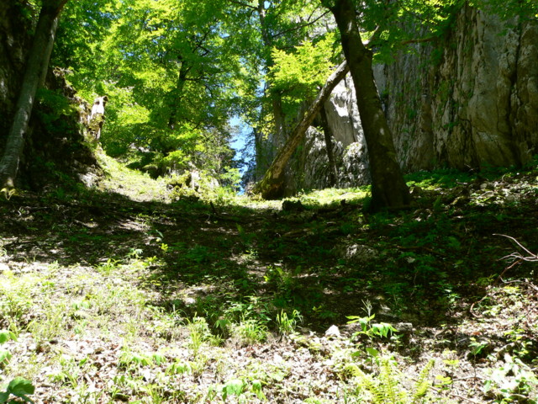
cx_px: 269
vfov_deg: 39.7
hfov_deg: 51.4
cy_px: 202
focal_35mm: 36
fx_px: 560
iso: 80
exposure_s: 1/125
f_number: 3.3
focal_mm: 6
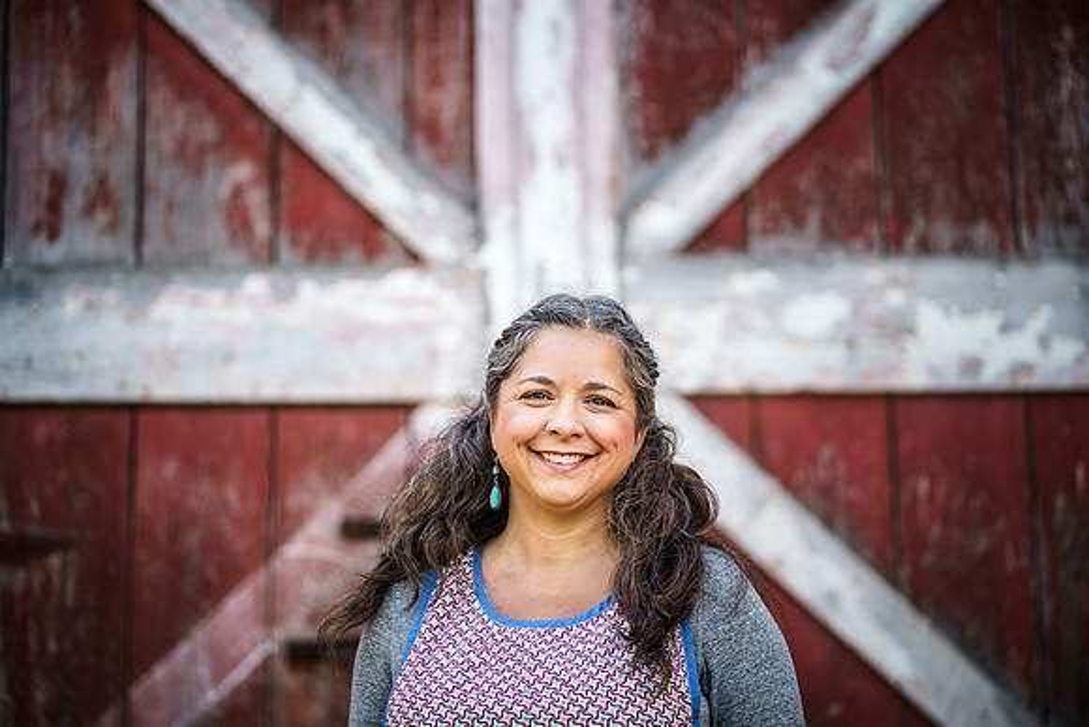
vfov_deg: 16.0
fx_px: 2593
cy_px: 364
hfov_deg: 23.7
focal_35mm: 86
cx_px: 544
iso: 400
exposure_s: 1/1000
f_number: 1.8
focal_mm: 85
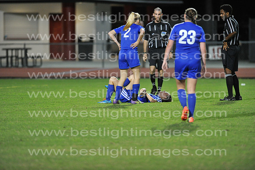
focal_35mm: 300
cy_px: 85
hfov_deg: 6.9
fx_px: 2124
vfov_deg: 4.6
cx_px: 128
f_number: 3.2
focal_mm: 300
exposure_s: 1/400
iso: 5000
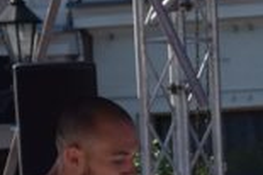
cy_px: 302
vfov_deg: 2.8
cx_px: 417
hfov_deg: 4.2
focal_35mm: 492
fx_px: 3590
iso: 400
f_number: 5.6
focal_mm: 66
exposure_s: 1/1600
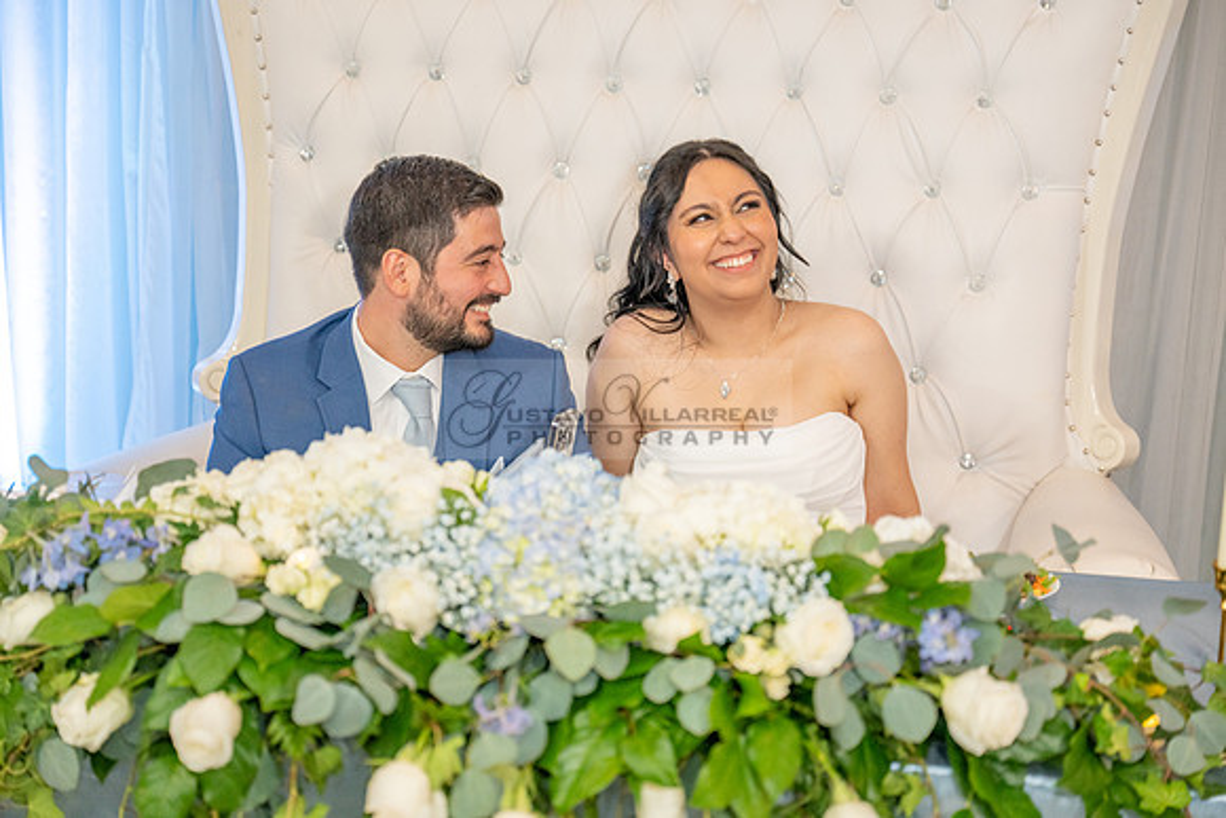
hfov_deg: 28.8
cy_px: 409
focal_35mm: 70
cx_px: 613
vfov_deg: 19.5
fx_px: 2384
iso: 1000
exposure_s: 1/160
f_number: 3.2
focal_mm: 70
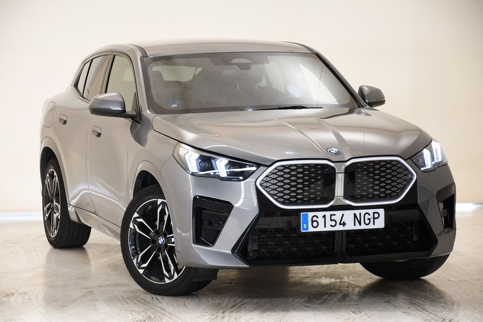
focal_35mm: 120
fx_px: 1610
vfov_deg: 11.4
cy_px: 161
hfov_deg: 17.1
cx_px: 242
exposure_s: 1/40
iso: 640
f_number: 5.3
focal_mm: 80
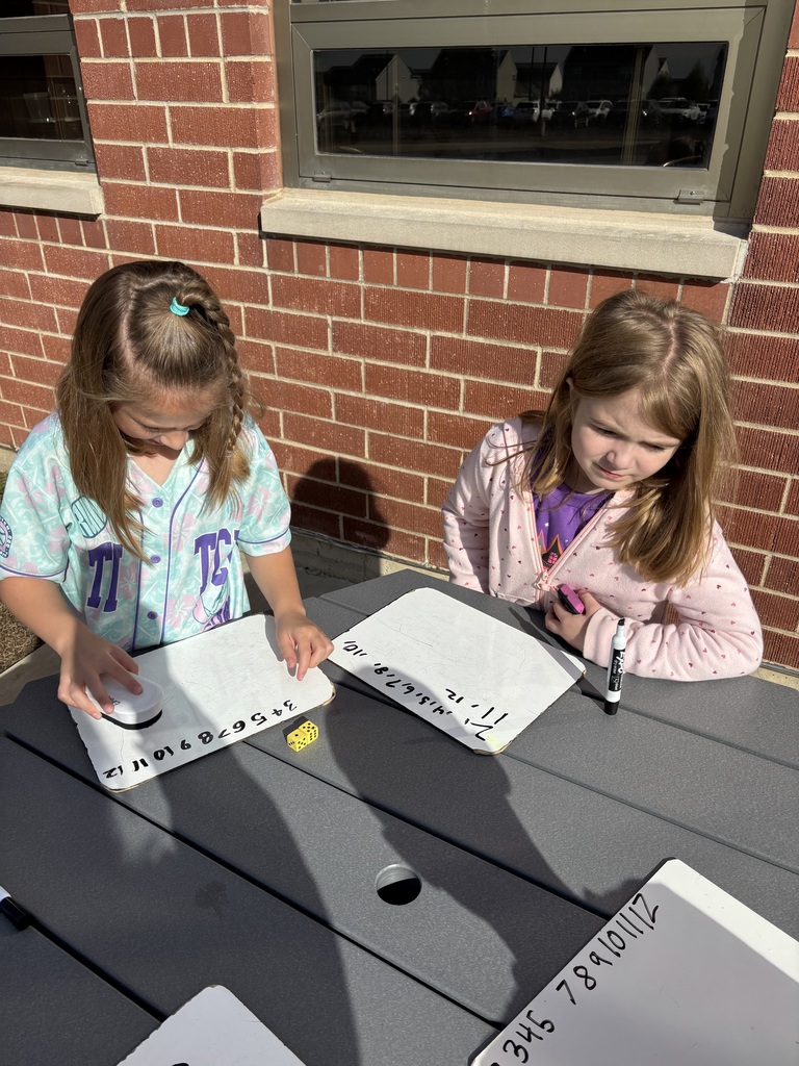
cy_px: 533
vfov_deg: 67.3
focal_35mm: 26
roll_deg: -1.0
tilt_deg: -29.1
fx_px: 800
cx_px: 400
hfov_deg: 53.1
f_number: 1.6
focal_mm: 5.96
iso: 50
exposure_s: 1/5348
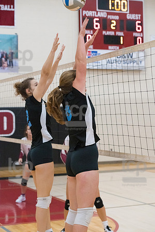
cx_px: 78
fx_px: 530
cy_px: 116
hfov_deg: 16.7
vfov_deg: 24.8
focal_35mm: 82
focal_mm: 82
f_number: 4.5
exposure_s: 1/1000
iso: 6400
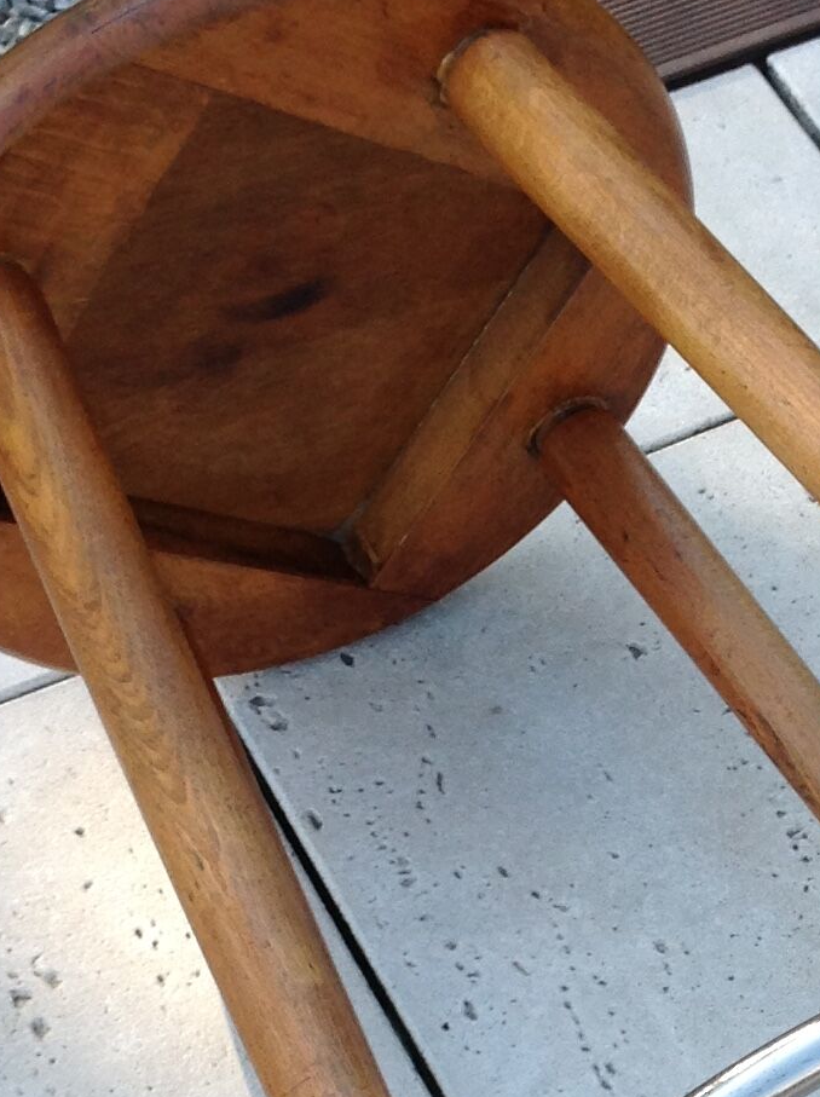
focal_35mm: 100
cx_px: 847
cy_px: 1006
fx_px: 3165
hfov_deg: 14.5
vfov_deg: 19.3
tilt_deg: -59.0
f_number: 2.4
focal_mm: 4.28
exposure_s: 1/272
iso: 50
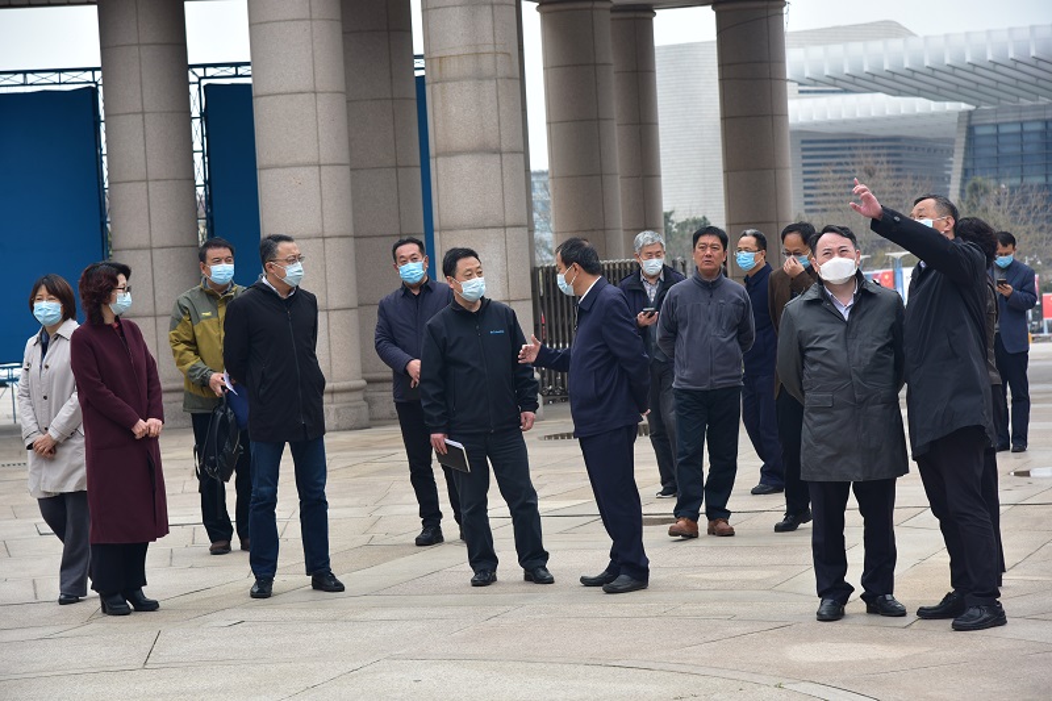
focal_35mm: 95
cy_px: 350
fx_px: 2775
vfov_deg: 14.4
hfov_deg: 21.5
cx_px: 526
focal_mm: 95
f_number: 7.1
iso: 400
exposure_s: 1/320
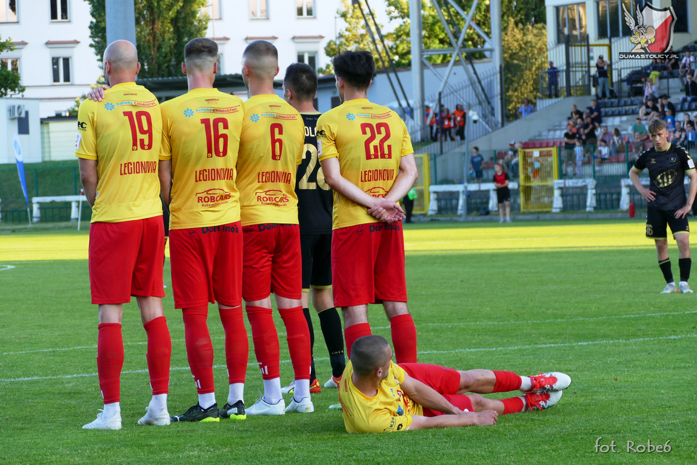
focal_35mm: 180
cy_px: 232
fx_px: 3485
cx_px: 348
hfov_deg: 11.4
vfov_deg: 7.6
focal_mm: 65.81
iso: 320
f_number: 4
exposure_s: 1/250
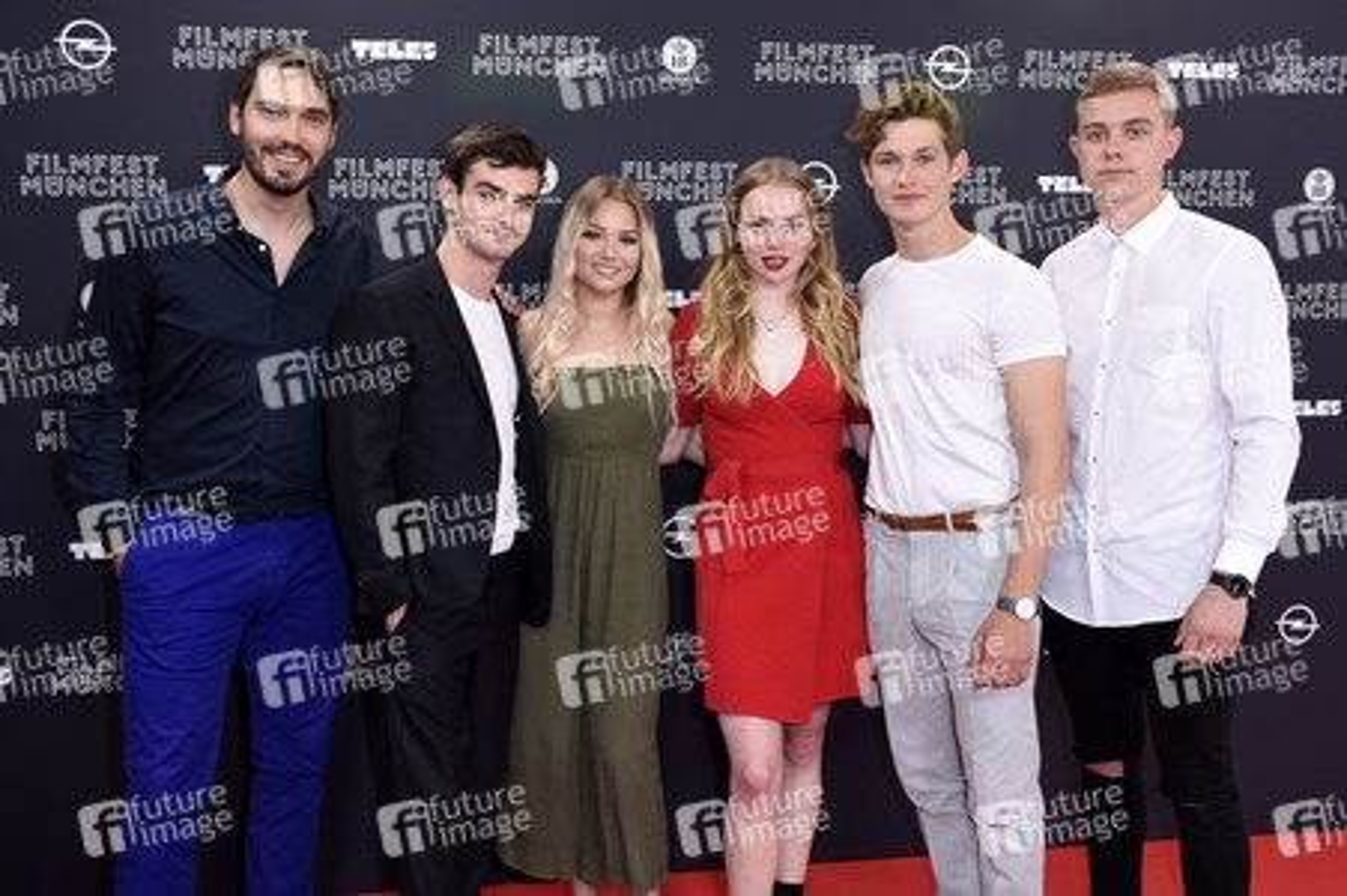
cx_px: 674
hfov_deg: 55.1
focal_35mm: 34
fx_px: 1290
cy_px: 448
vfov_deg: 38.3
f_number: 6.3
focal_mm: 23
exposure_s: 1/60
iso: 400
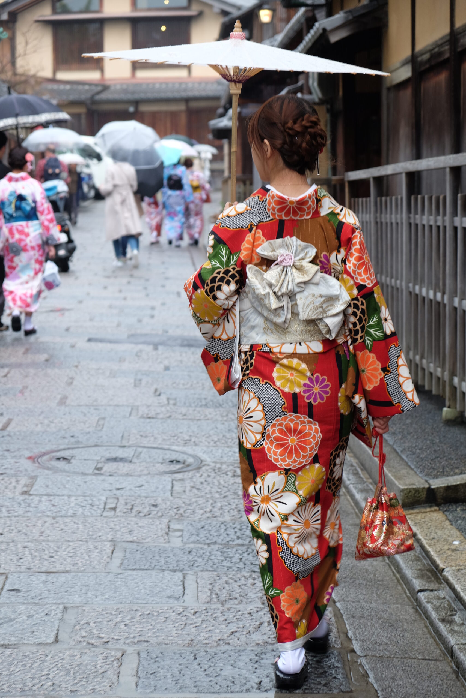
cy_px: 349
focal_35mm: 83
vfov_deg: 24.5
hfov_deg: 16.5
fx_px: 1611
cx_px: 233
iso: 200
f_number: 4
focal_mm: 55
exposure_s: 1/40
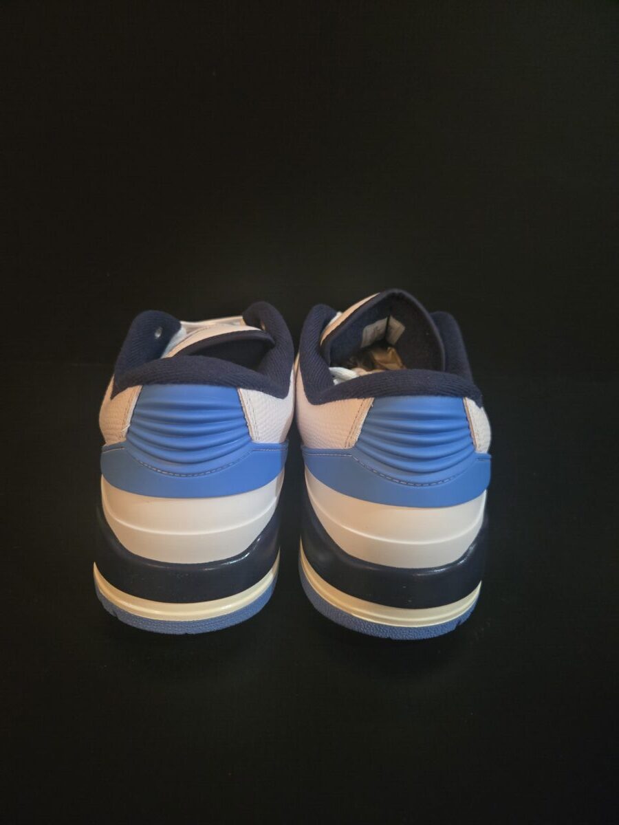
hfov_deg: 58.9
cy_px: 412
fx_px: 548
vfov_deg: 73.9
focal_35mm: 23
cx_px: 310
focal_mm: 5.4
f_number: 1.8
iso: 1600
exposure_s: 1/30
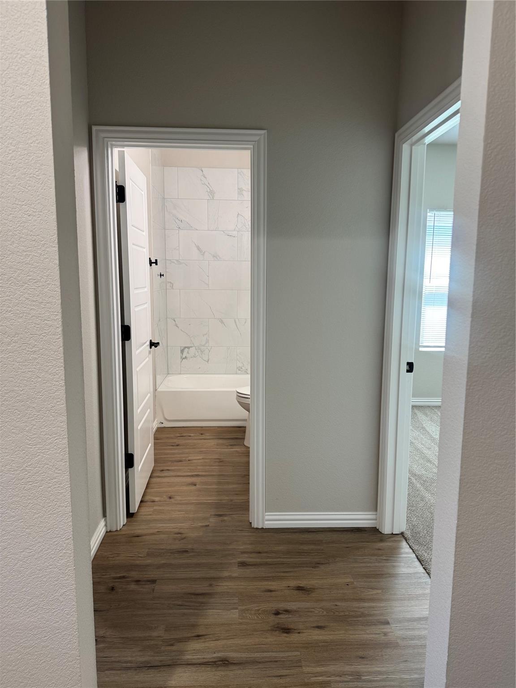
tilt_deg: -7.5
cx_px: 258
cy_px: 344
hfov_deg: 56.8
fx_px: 477
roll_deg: -0.7
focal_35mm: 24
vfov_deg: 71.6
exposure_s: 1/60
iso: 125
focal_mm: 6.76
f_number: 1.78
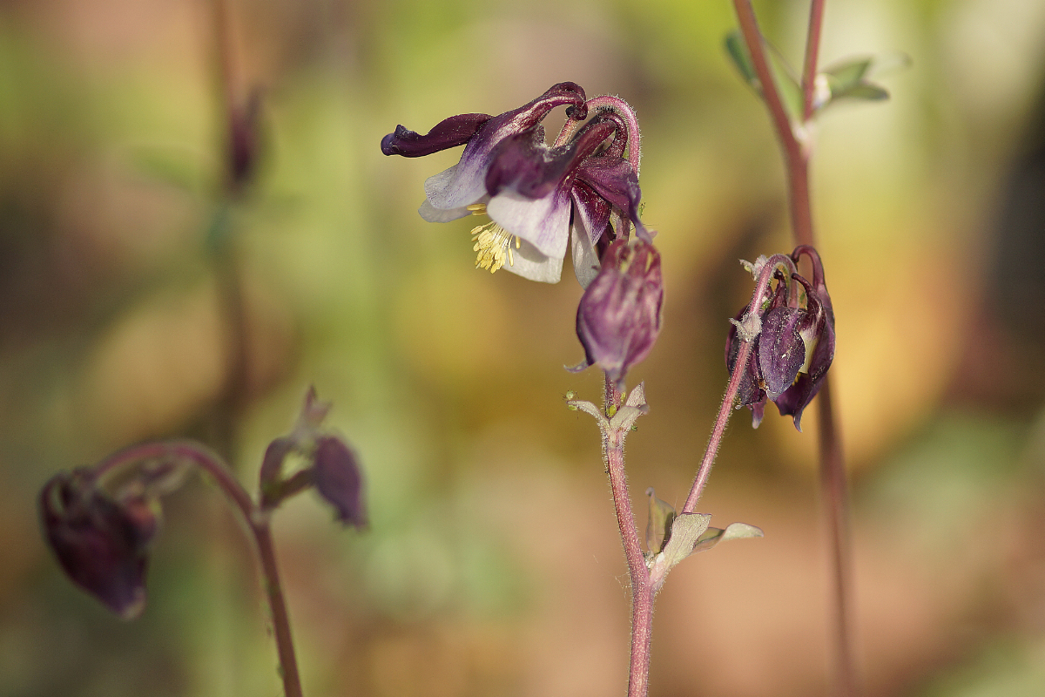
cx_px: 522
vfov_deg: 9.1
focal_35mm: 150
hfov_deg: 13.7
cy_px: 348
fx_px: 4354
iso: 100
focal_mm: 100
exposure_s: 1/1000
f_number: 2.8
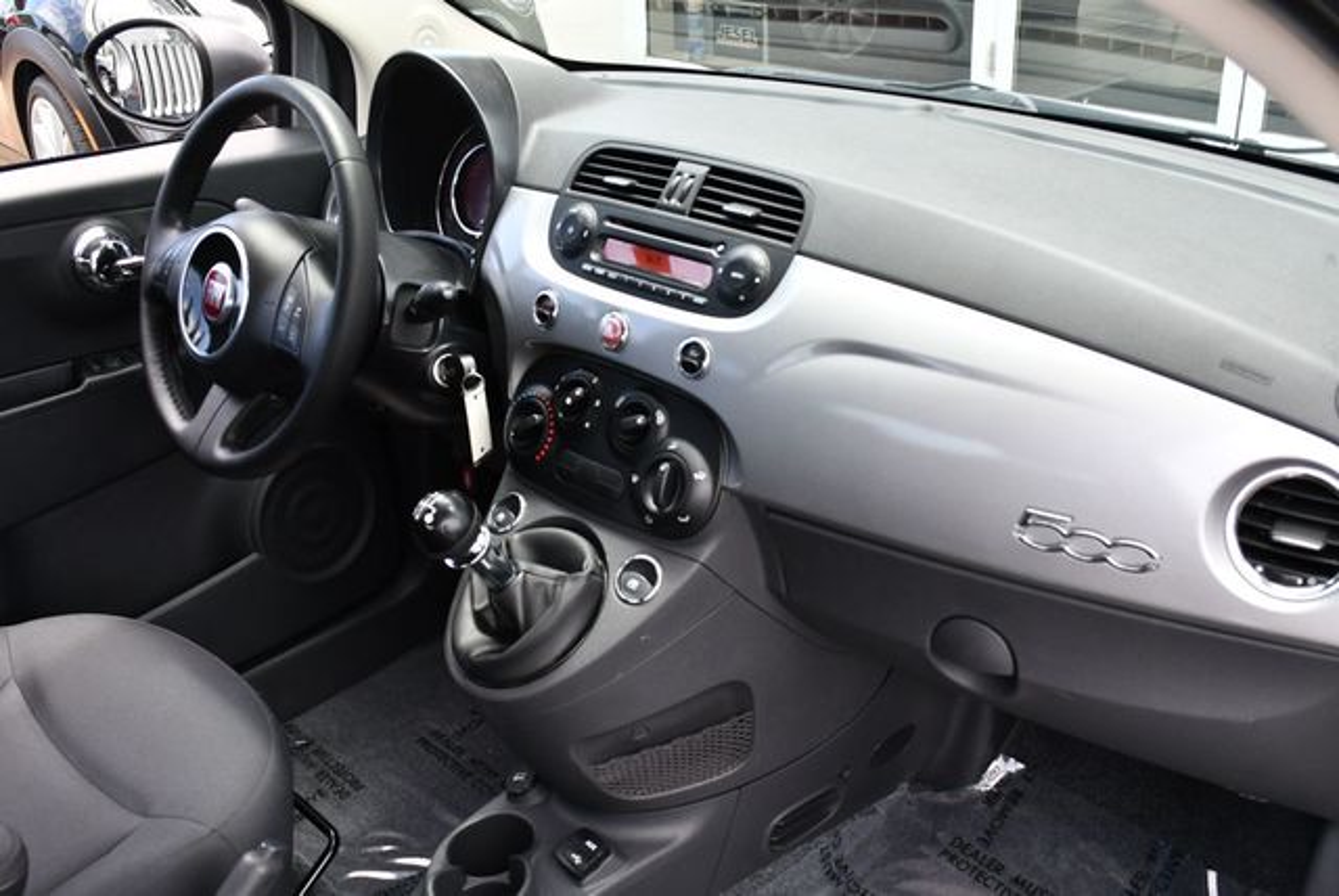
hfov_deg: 53.1
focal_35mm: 36
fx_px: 1340
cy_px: 448
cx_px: 670
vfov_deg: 36.9
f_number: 5
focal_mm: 18
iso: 400
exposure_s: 1/250
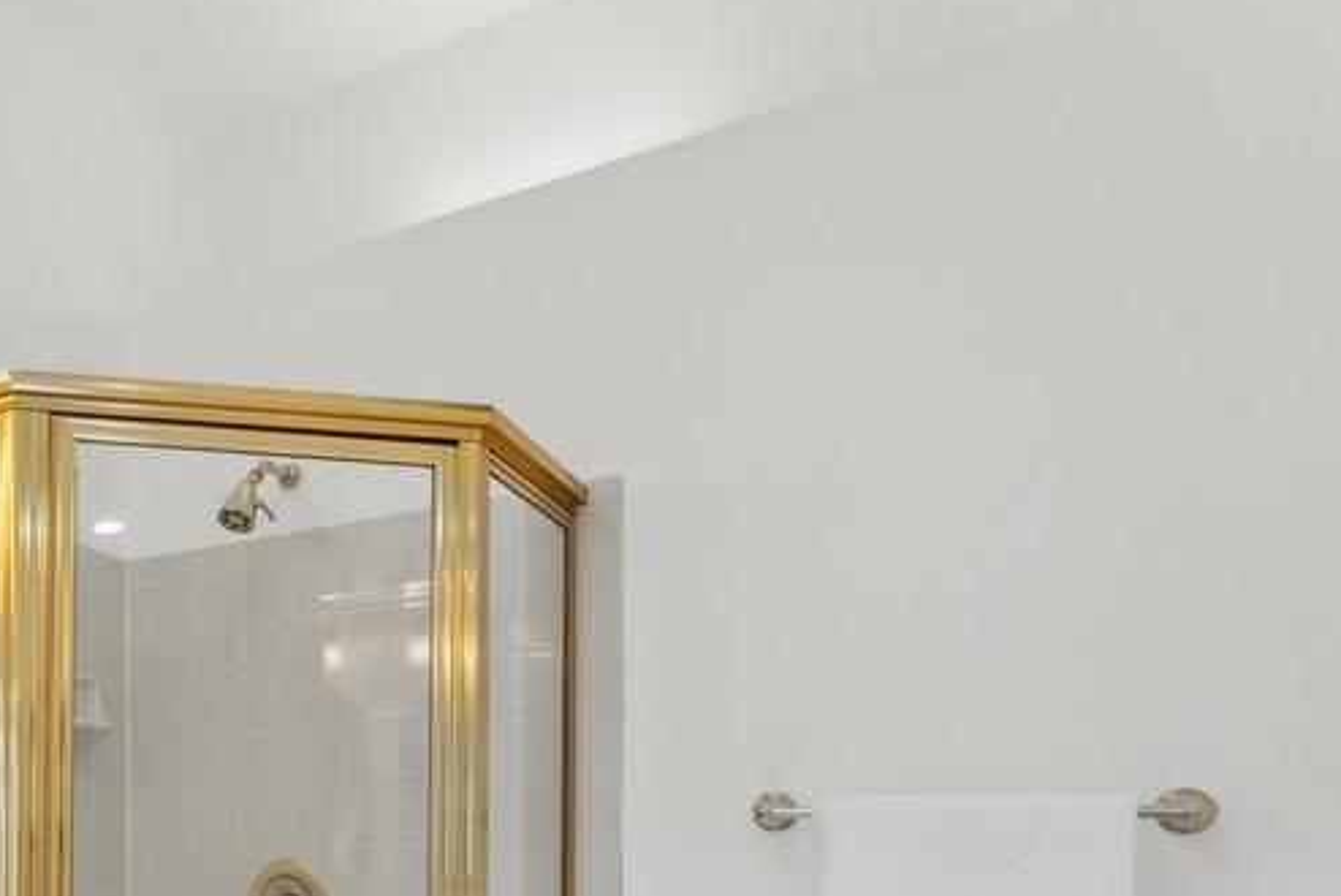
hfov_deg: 55.4
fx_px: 1081
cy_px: 846
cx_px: 138
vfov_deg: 40.7
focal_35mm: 29
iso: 200
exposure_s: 1/25
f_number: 8
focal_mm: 14
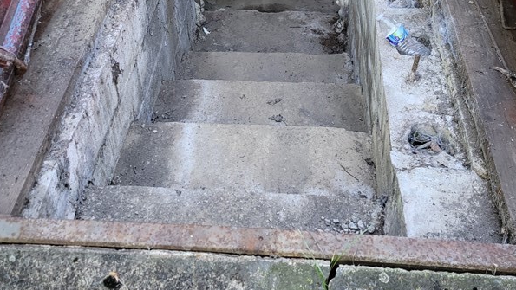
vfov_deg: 25.1
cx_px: 231
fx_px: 616
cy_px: -9
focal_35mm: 45
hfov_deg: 45.4
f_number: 1.8
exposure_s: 1/60
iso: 64
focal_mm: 6.7
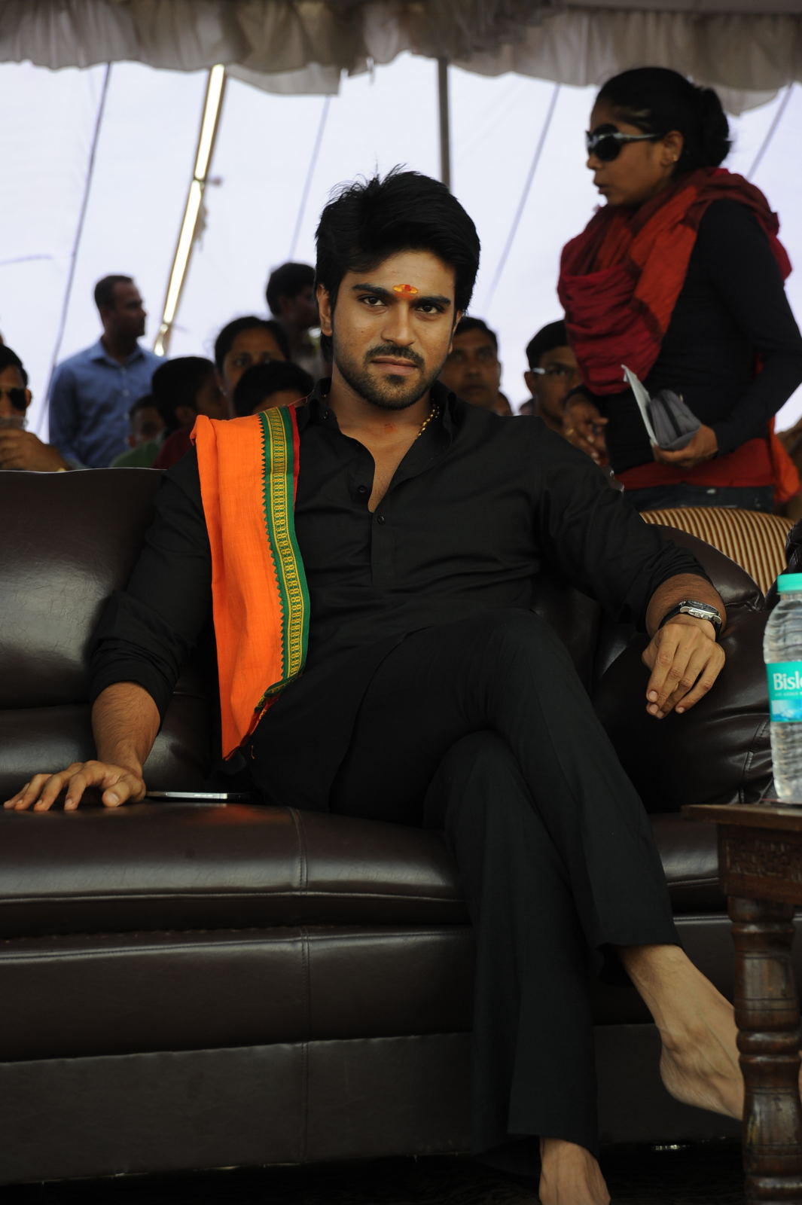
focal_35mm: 120
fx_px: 4014
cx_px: 401
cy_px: 602
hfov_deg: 11.4
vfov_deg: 17.1
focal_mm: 120
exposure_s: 1/125
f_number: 8
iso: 500
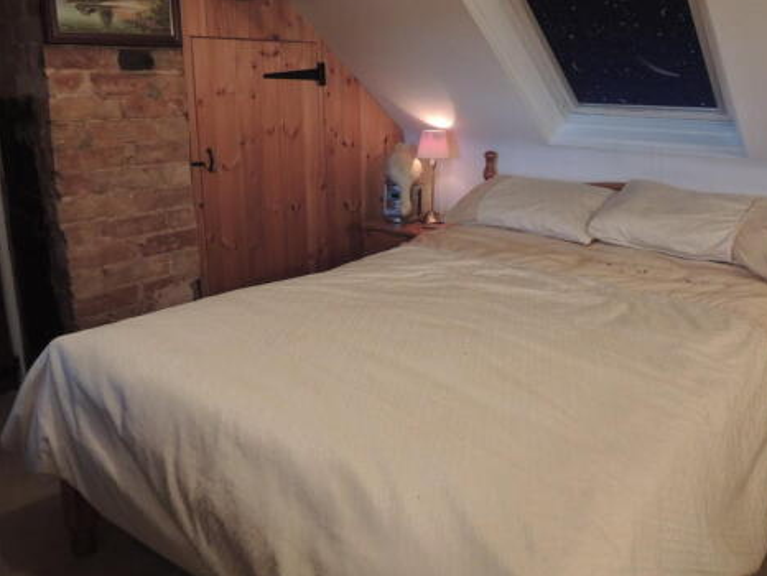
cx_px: 425
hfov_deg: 59.8
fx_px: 665
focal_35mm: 30
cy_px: 228
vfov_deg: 46.5
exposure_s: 1/30
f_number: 3
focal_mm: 4.3
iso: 360
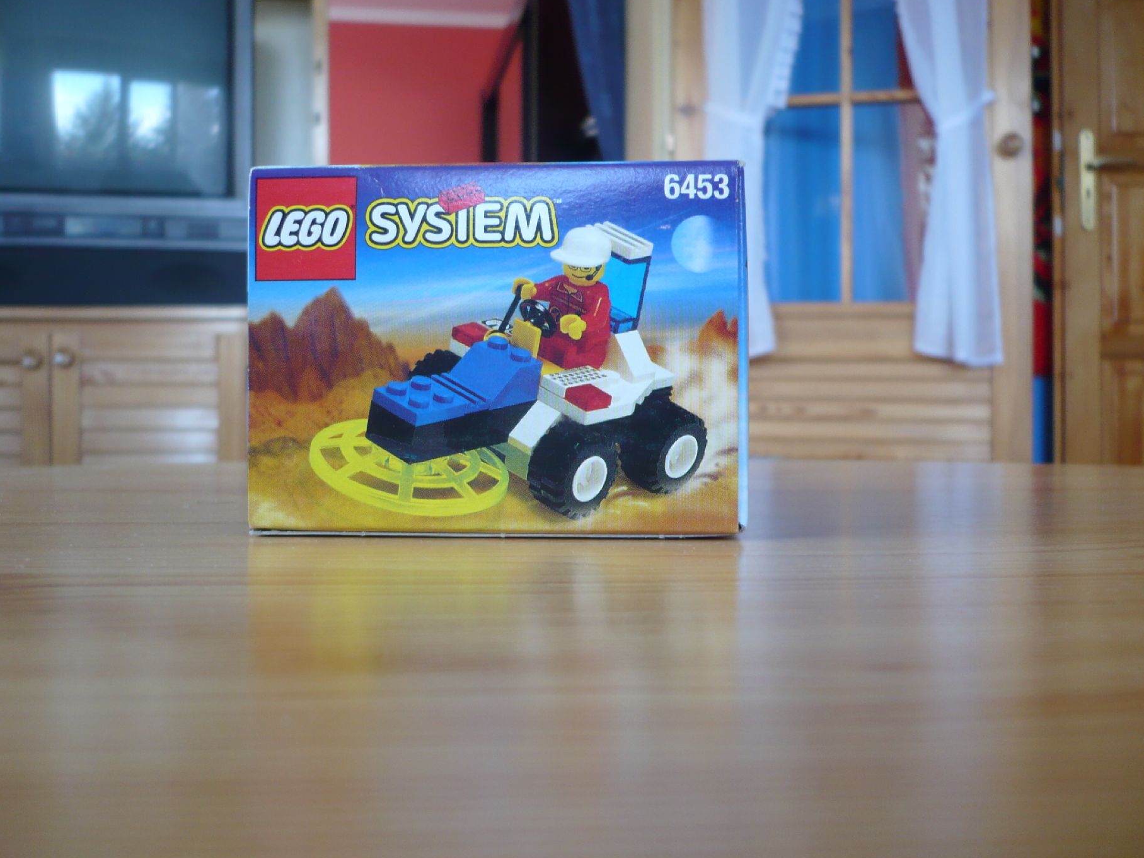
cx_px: 549
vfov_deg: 37.7
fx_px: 1256
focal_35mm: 38
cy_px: 408
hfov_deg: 49.0
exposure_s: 1/25
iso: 100
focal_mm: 5.8
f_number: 2.8
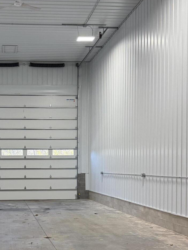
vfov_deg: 36.9
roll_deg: -0.1
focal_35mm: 51
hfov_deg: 27.8
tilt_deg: -1.2
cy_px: 178
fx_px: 369
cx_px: 30
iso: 200
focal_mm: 6.76
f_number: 1.78
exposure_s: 1/250
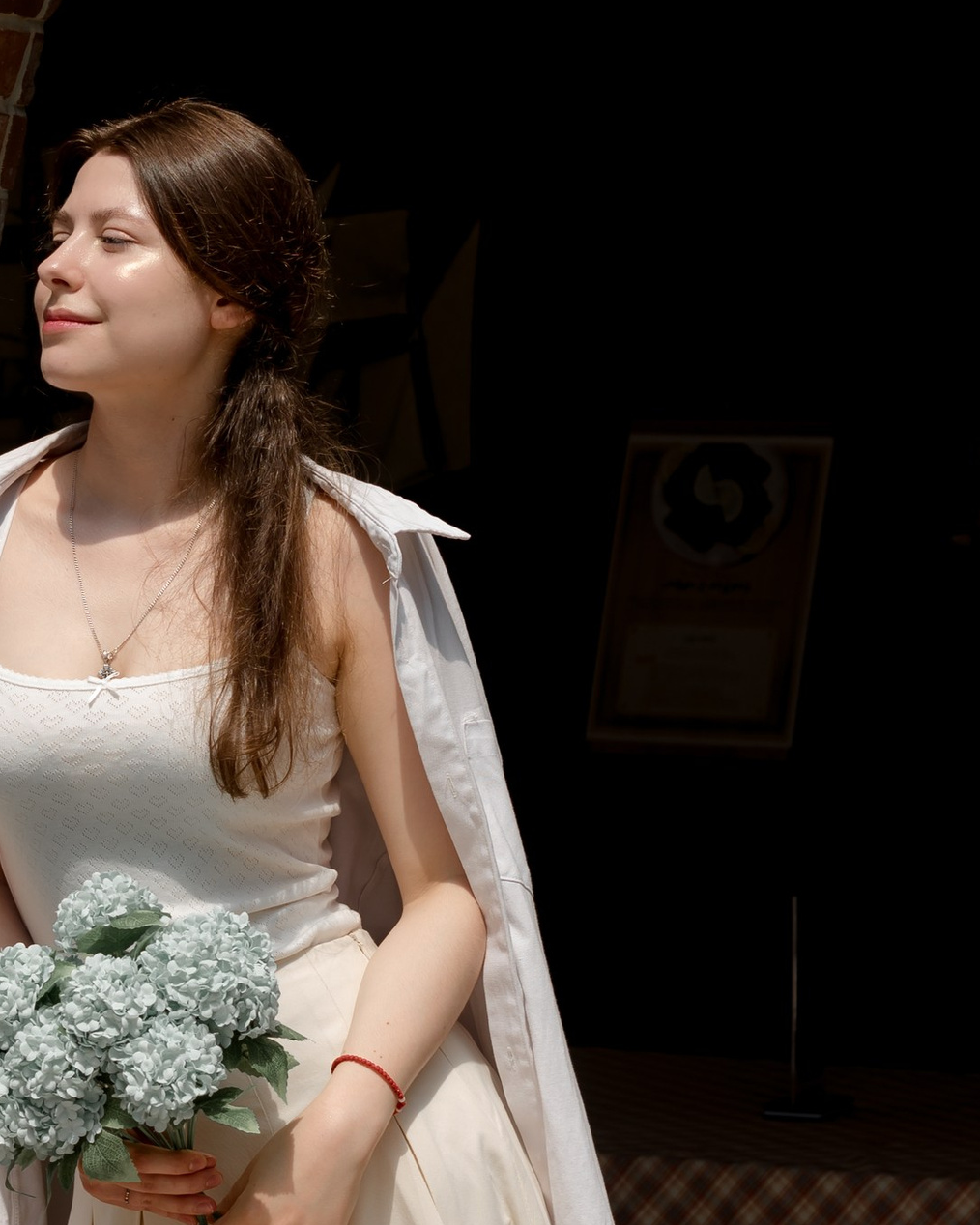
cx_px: 20
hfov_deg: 10.8
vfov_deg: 13.5
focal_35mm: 142
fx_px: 5149
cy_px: 856
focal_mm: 50
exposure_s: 1/500
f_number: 5
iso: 100
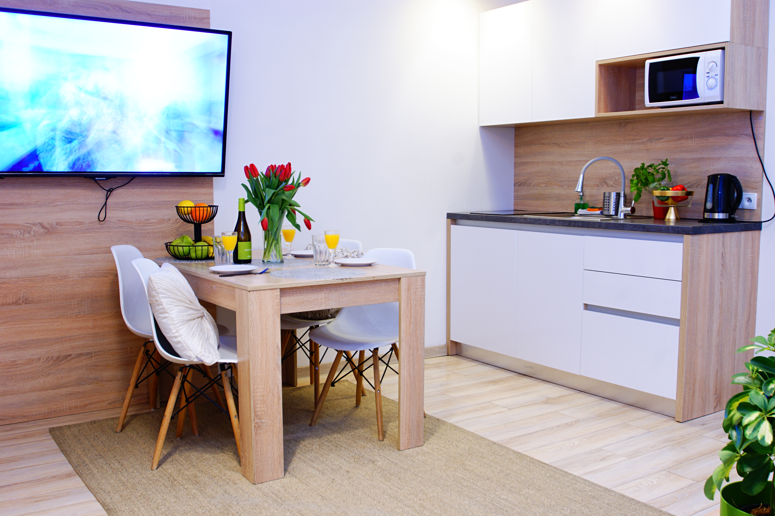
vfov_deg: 36.8
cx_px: 388
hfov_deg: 53.2
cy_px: 258
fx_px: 775
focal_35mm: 36
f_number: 8
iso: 100
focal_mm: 24
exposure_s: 1.6
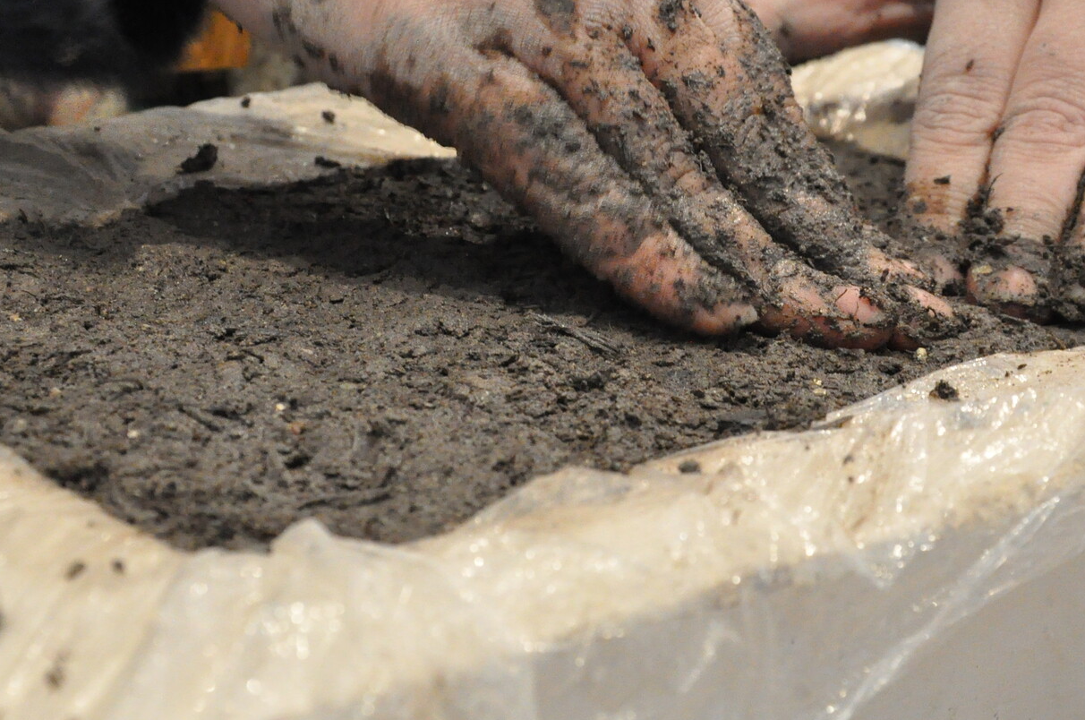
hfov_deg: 19.7
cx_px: 580
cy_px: 256
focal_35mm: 104
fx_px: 3129
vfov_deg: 13.1
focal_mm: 42
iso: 3200
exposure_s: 1/80
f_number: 9
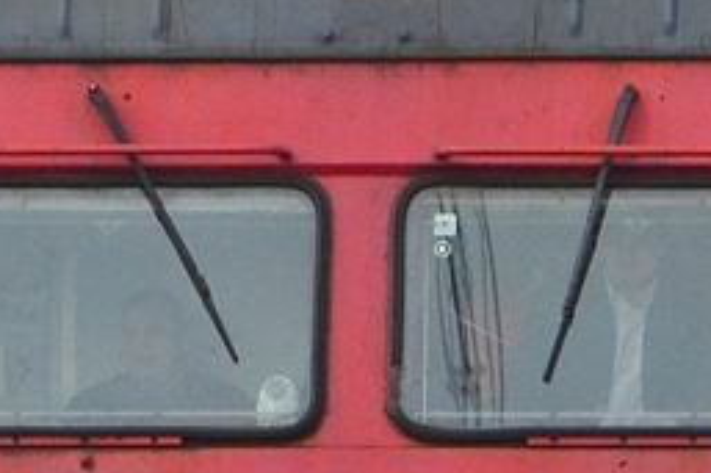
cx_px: 498
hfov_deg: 2.3
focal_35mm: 911
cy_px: 390
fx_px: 17980
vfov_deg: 1.5
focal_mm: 130
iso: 800
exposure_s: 1/500
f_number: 11
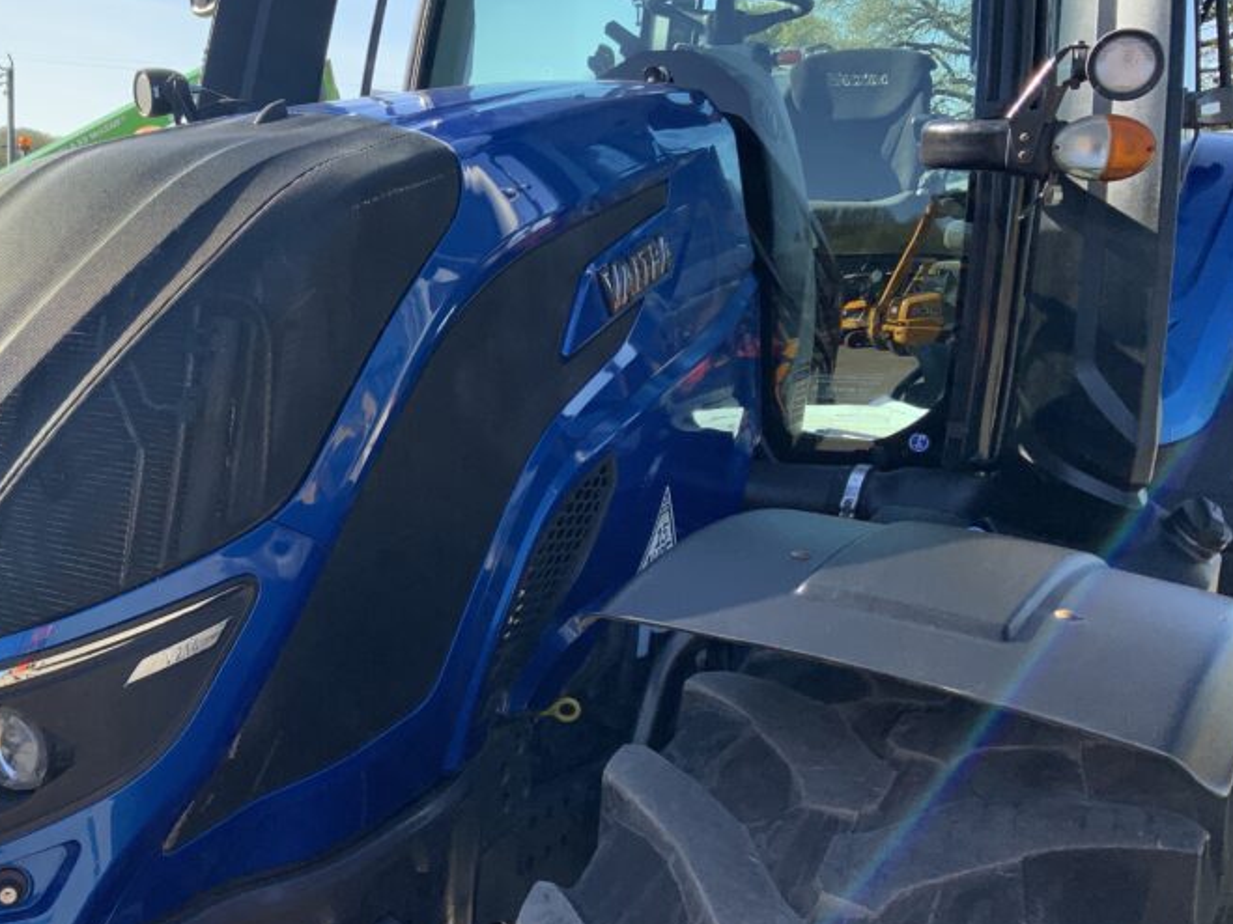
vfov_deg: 32.2
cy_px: 472
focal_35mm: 45
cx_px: 301
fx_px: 1603
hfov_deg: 40.8
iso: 16
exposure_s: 1/898
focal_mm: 3
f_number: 1.8
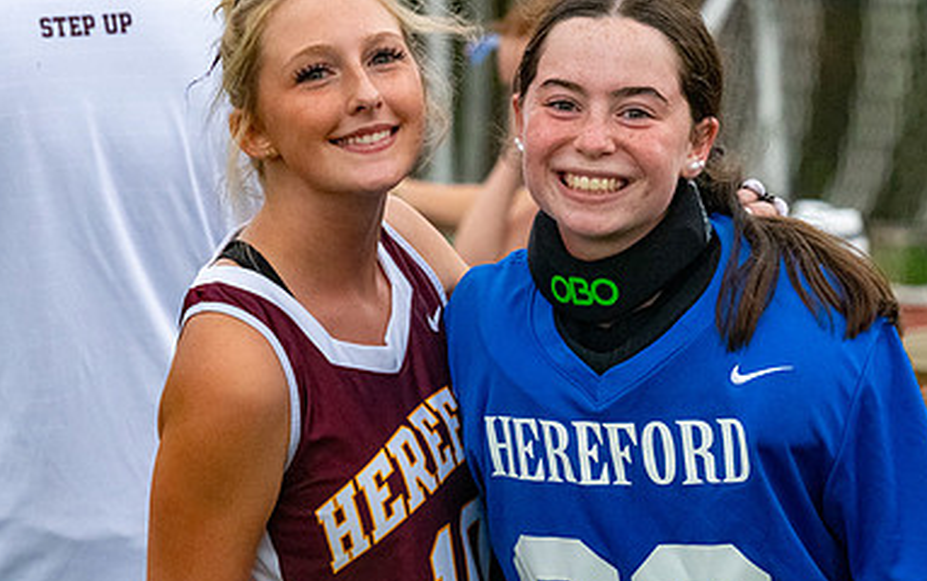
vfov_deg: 5.4
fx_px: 6118
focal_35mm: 242
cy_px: 432
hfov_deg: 8.7
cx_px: 597
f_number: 7.1
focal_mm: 140
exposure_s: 1/1600
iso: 10000
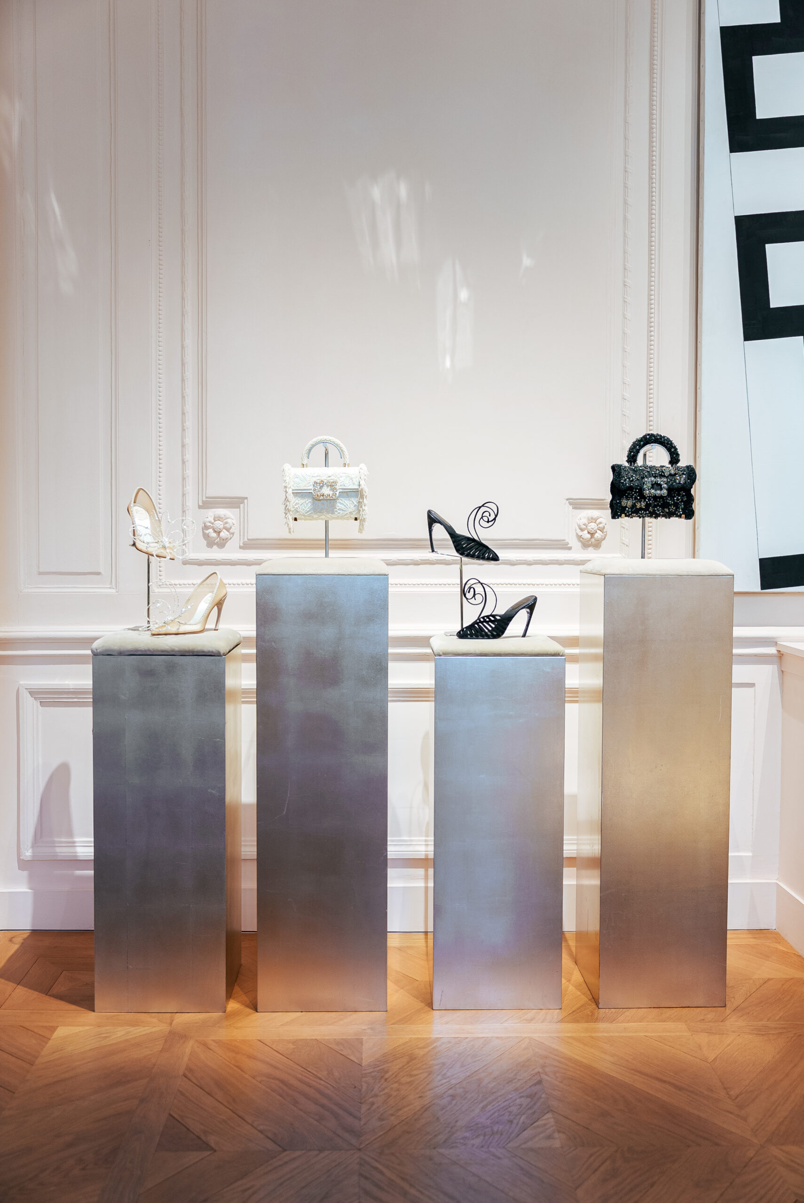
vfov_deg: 55.6
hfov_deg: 38.8
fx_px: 1141
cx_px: 402
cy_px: 602
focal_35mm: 34
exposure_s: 1/125
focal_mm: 34.1
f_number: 3.2
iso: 640
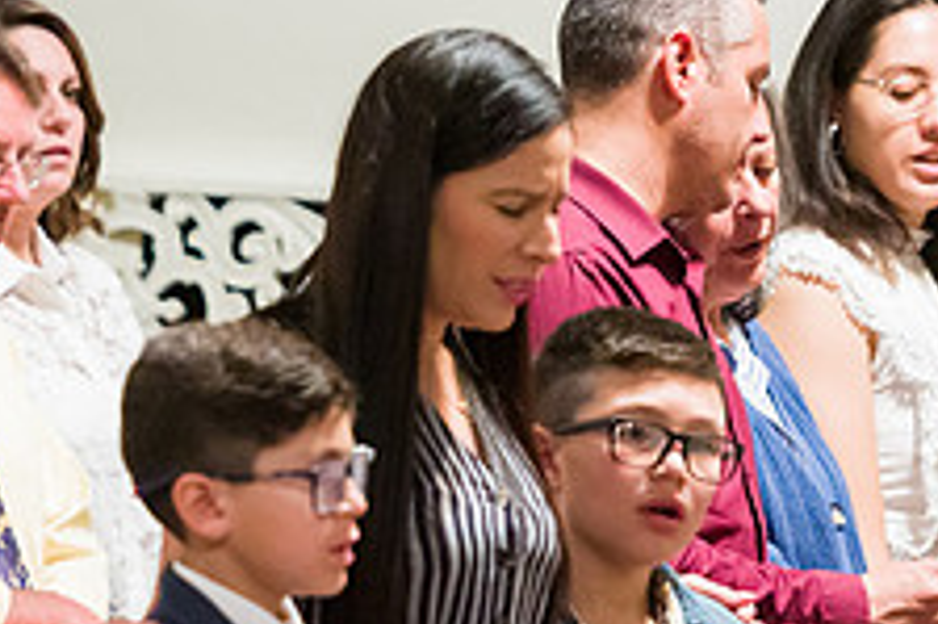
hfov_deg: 5.5
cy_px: 398
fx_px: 9763
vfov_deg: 3.7
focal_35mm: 375
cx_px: 50
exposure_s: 1/200
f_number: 3.2
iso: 6400
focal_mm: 145
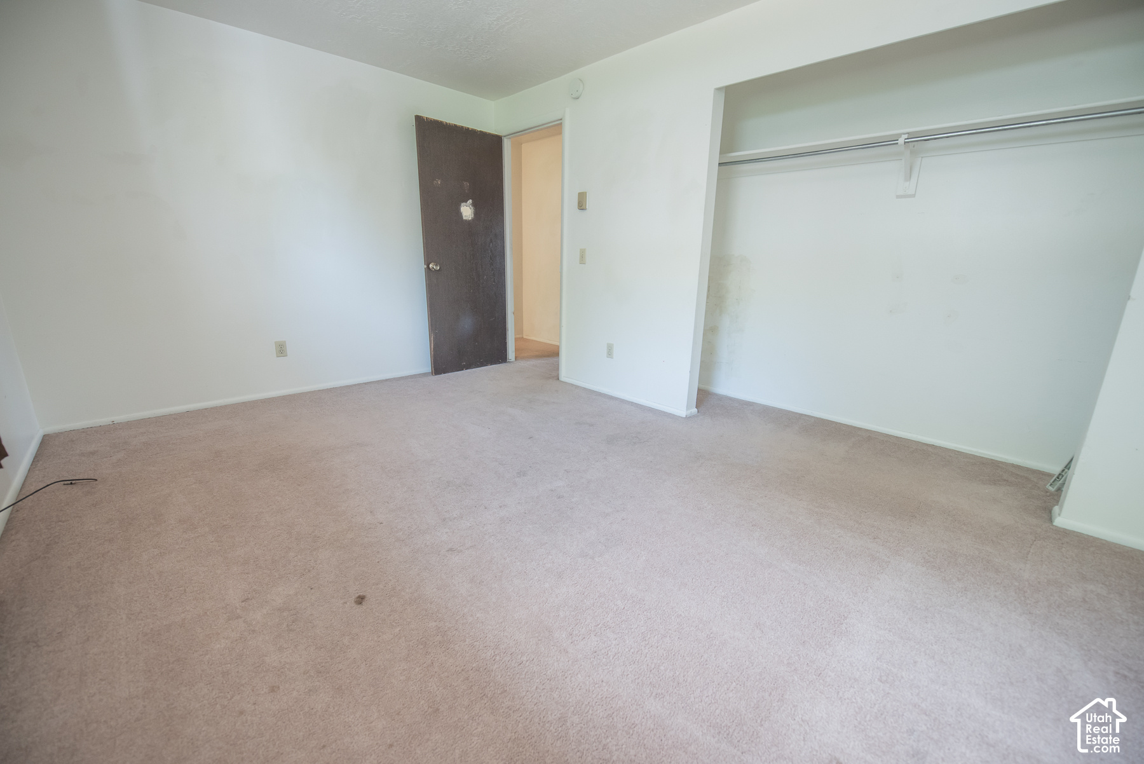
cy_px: 382
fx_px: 445
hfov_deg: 104.2
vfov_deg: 81.3
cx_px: 572
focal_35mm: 14
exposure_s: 1/50
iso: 1000
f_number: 3.5
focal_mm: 14
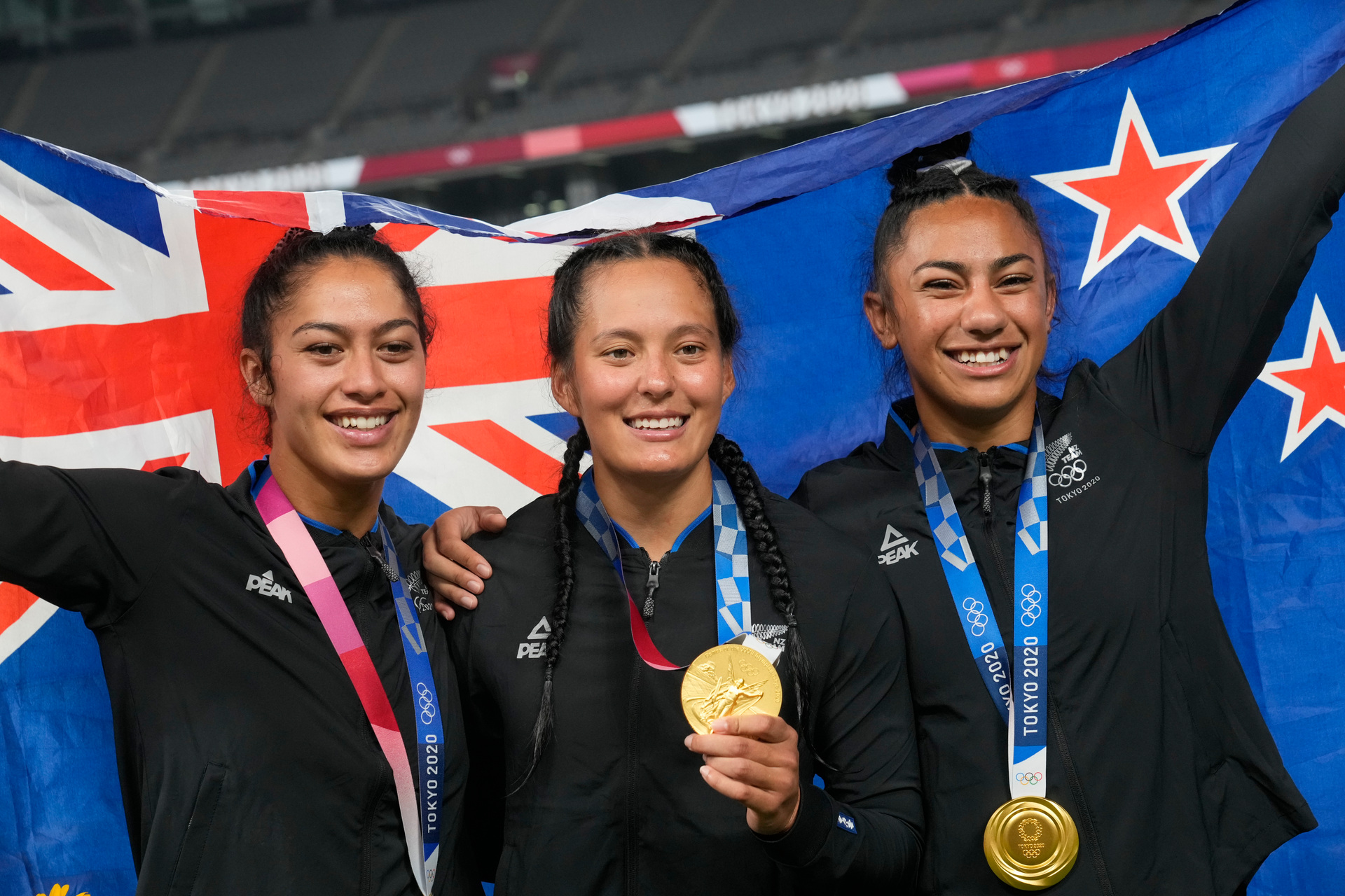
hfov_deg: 24.8
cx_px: 672
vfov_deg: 16.7
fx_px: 3063
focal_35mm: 82
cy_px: 448
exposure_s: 1/640
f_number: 6.3
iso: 3200
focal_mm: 82
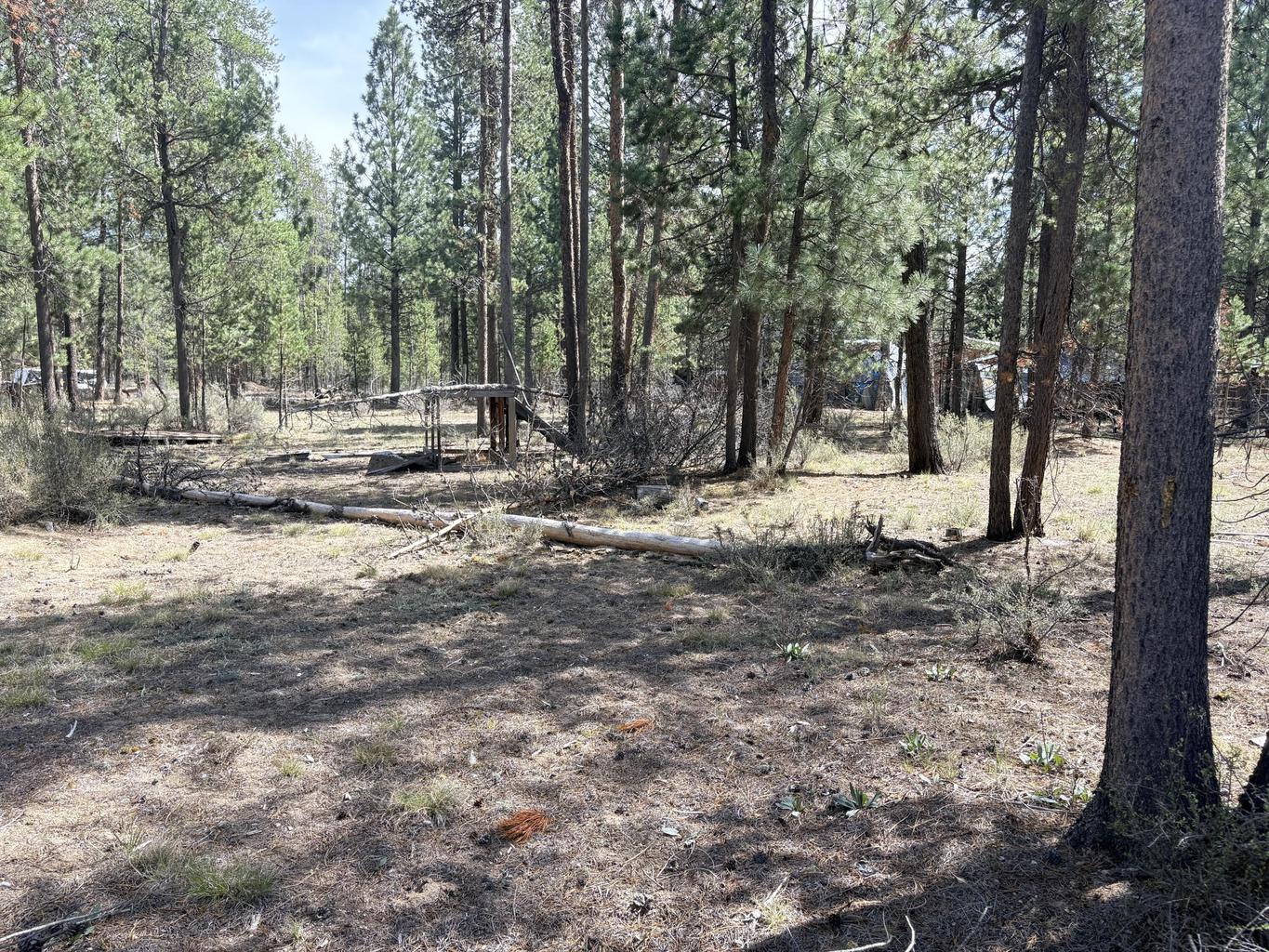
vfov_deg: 53.1
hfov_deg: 67.3
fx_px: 953
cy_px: 476
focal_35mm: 26
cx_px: 634
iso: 50
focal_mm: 5.96
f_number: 1.6
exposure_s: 1/701
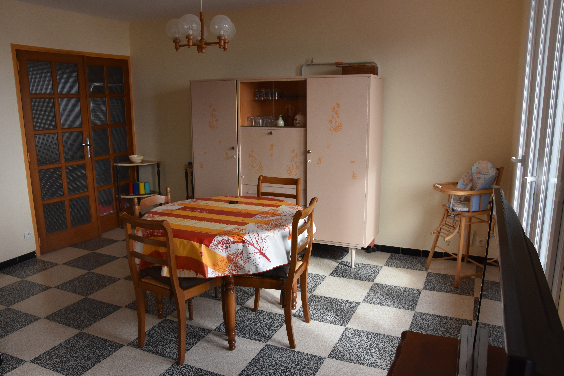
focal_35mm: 27
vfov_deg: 47.9
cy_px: 188
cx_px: 282
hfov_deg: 67.4
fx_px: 423
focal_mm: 18
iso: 800
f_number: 8
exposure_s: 1/250
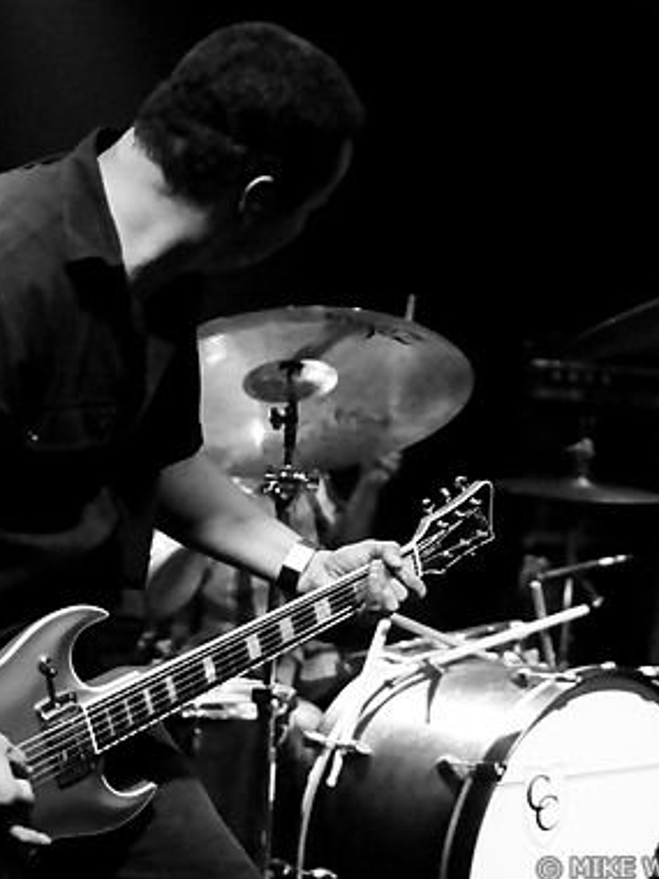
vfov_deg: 29.4
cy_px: 443
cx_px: 379
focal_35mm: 66
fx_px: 1675
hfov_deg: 22.2
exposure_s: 1/250
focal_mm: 30
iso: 1000
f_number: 1.8
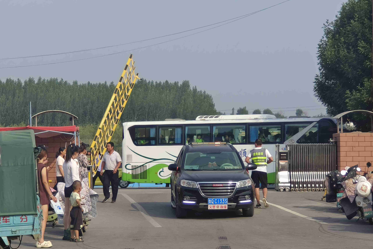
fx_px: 1119
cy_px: 127
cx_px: 187
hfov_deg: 18.9
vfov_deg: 12.7
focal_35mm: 108
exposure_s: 1/1667
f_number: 1.98
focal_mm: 6.7
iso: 100
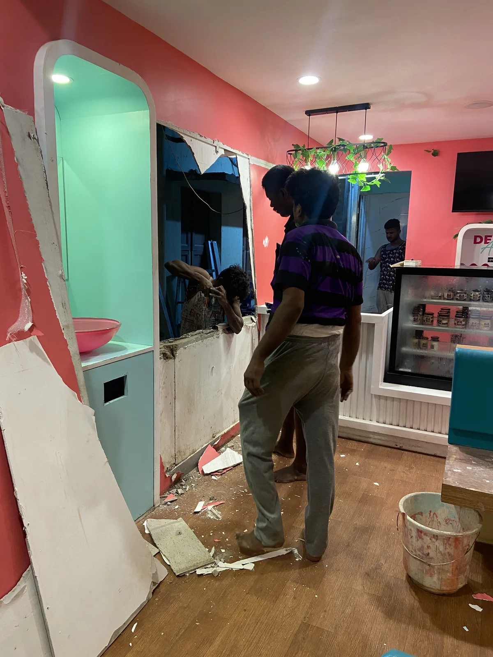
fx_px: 494
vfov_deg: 67.3
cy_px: 328
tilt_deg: -8.6
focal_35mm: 26
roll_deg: -0.1
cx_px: 246
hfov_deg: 53.1
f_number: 1.8
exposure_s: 1/50
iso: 160
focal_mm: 4.25
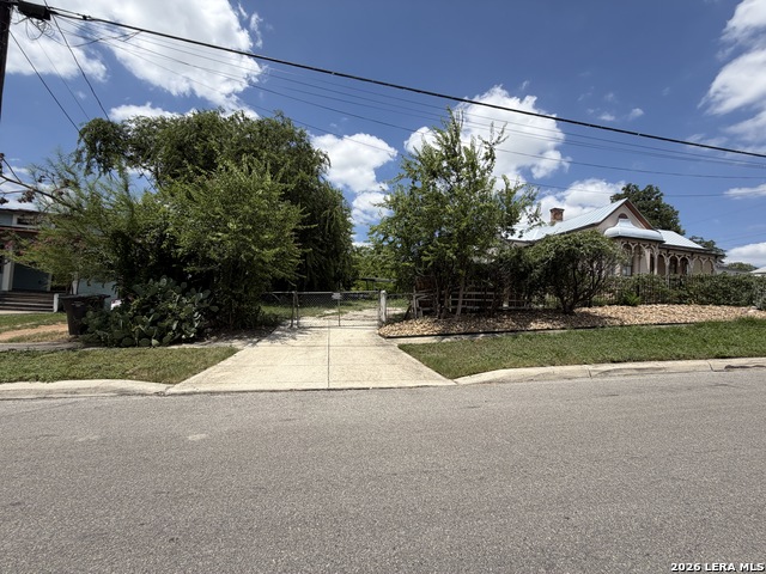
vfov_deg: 85.7
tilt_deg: +3.3
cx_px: 383
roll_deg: -3.3
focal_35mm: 14
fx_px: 310
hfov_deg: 102.1
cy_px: 287
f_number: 2.2
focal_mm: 2.22
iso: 20
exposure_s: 1/1189
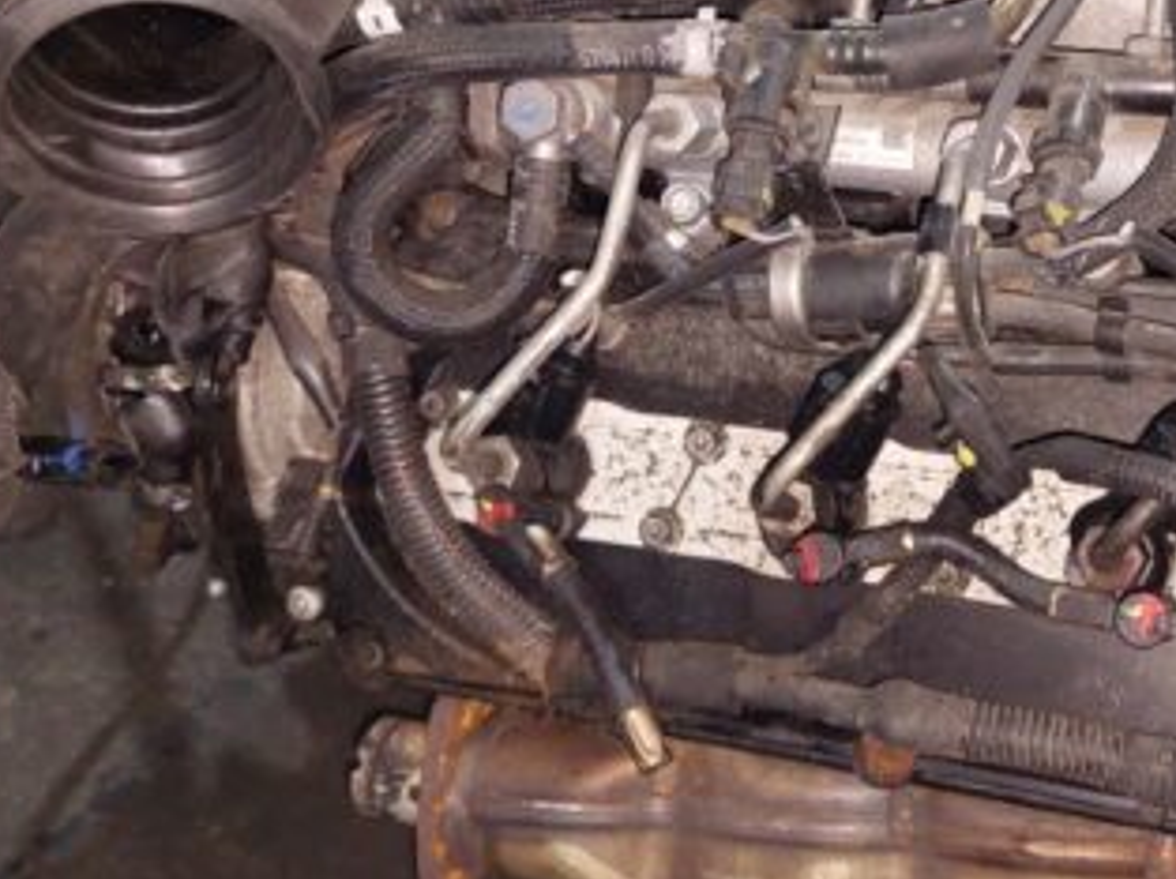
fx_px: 1629
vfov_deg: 30.1
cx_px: 898
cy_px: 319
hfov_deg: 38.6
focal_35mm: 48
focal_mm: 5.23
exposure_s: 1/50
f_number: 1.8
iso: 250
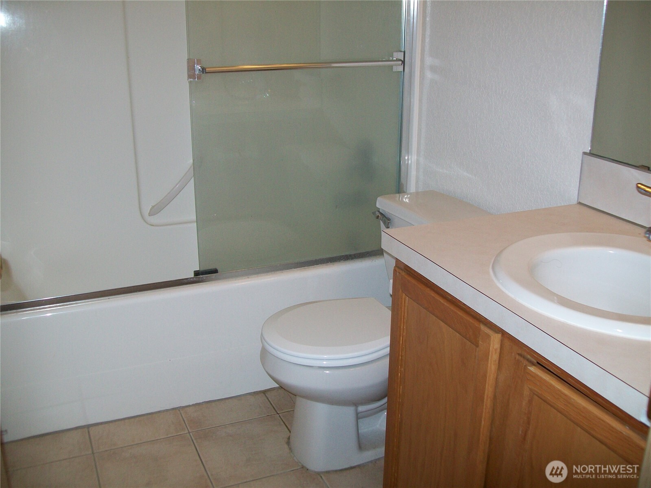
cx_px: 326
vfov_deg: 39.7
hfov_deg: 51.4
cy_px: 244
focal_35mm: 36
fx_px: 677
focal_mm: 6
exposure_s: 1/60
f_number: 2.7
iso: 64
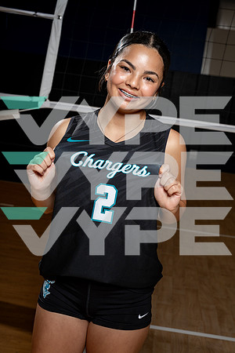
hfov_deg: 21.2
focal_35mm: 64
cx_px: 118
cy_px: 176
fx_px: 627
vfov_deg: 31.4
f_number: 8
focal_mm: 64
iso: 100
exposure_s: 1/250
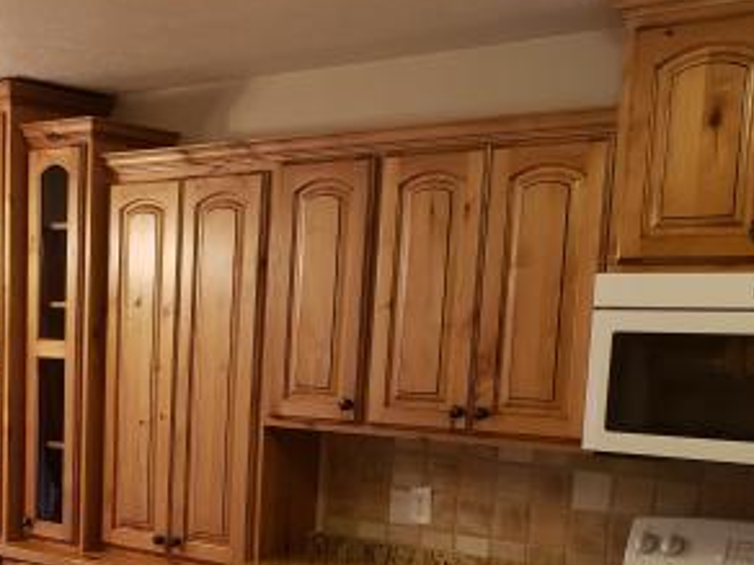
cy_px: 544
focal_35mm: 57
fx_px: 1242
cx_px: 127
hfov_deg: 32.6
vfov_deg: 24.6
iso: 320
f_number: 2.4
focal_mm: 4.3
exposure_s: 1/60
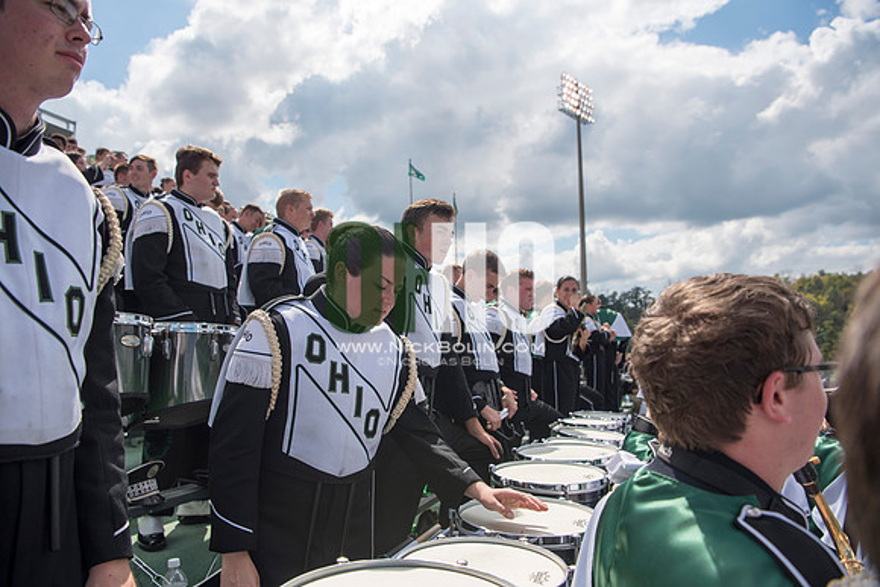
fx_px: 587
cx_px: 440
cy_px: 294
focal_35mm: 24
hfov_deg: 73.7
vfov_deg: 53.2
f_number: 4.5
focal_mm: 24
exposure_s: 1/2500
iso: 200
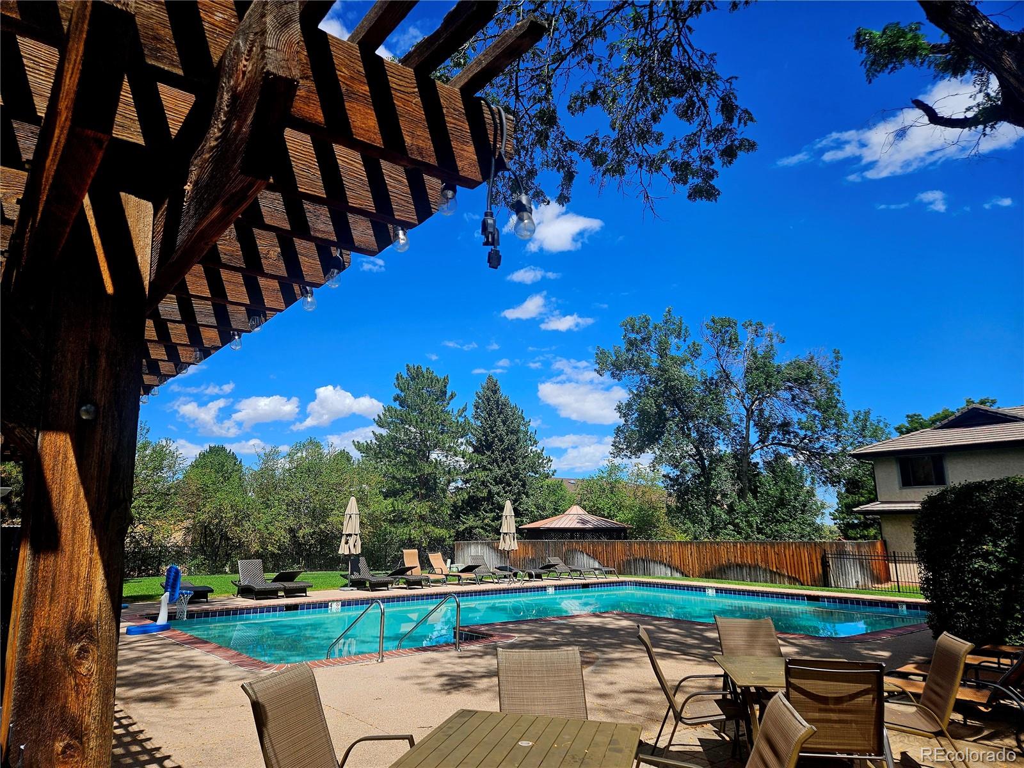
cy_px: 384
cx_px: 512
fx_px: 680
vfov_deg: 58.9
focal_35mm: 23
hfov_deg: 73.9
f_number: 1.8
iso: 25
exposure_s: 1/1667
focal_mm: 5.4
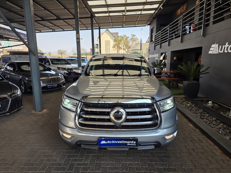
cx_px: 116
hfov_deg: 73.9
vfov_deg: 58.9
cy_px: 86
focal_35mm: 23
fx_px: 153
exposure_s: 1/1279
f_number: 1.7
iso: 80
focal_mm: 6.25
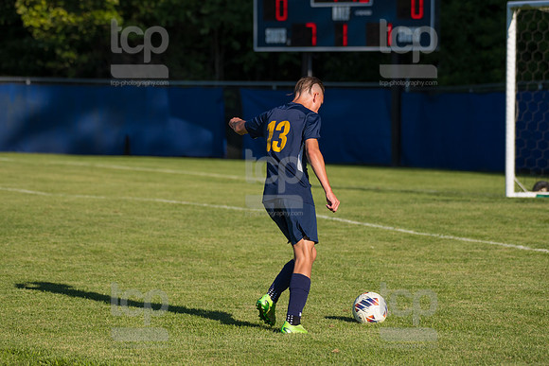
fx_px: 3051
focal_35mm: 200
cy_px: 183
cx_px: 274
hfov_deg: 10.3
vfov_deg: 6.9
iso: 320
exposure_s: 1/2000
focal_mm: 200
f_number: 5.6
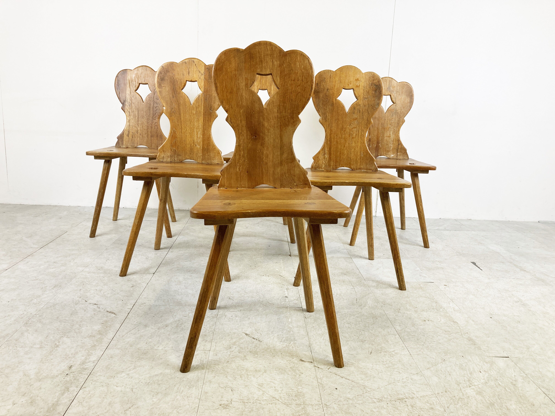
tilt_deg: -10.9
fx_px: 449
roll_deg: -3.5
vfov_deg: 49.7
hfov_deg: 63.4
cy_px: 208
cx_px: 278
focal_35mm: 28
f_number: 1.8
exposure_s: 1/100
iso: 50
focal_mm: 3.99
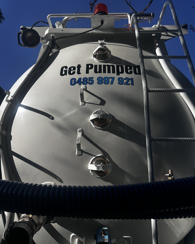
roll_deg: -3.1
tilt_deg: +19.3
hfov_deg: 50.0
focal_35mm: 29
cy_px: 112
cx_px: 98
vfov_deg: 60.4
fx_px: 209
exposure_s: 1/8696
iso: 50
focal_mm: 5.7
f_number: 1.5
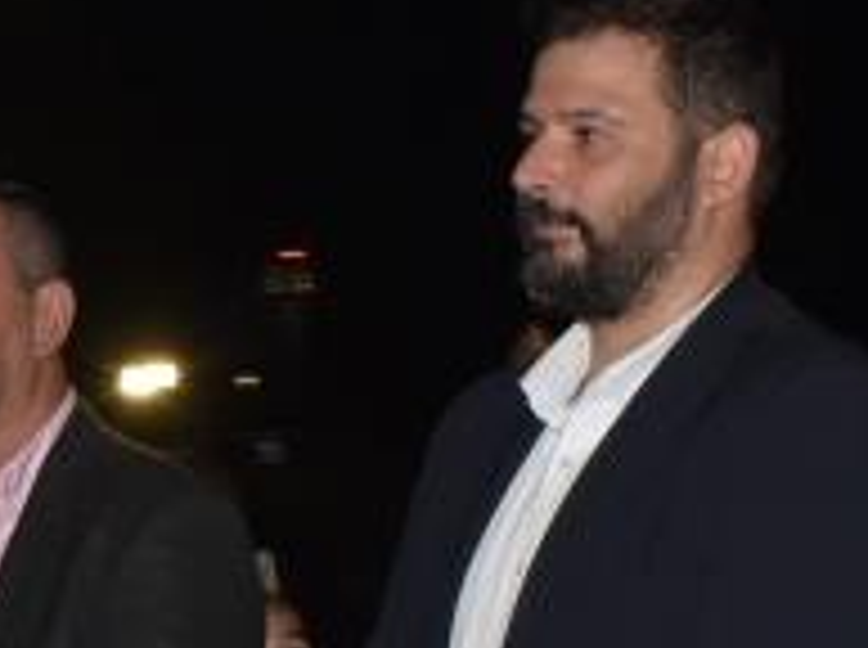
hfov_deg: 13.9
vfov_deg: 10.6
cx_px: -166
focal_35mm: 138
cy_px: 709
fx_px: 3454
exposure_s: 1/30
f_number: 5.6
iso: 800
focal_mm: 18
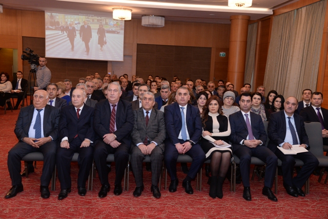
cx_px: 164
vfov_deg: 35.1
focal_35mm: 38
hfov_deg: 50.7
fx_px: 346
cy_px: 110
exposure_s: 1/80
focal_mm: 38
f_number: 5.6
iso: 2200
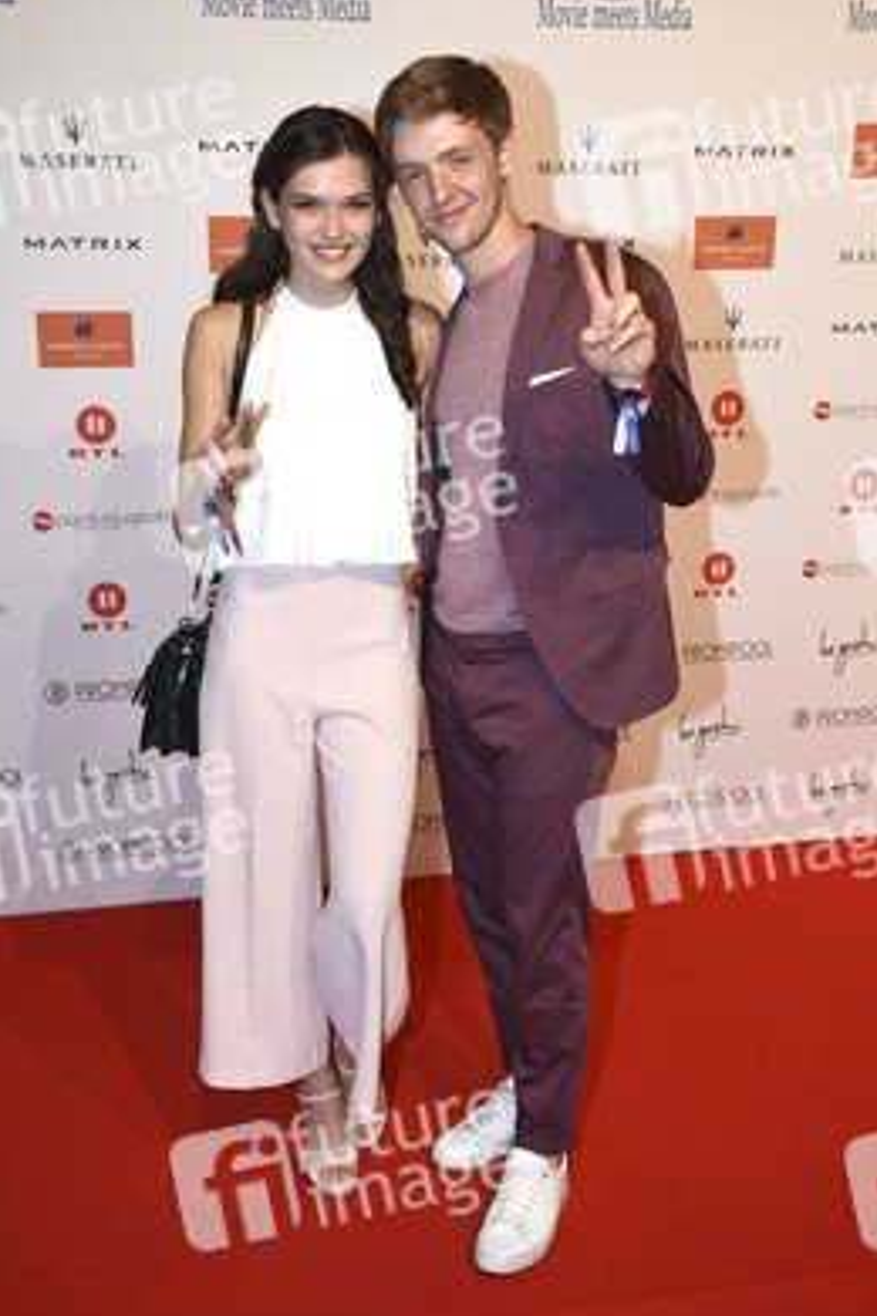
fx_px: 1517
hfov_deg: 32.2
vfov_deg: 46.9
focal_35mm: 42
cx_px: 442
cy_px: 665
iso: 400
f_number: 5.6
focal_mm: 27
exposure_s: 1/160
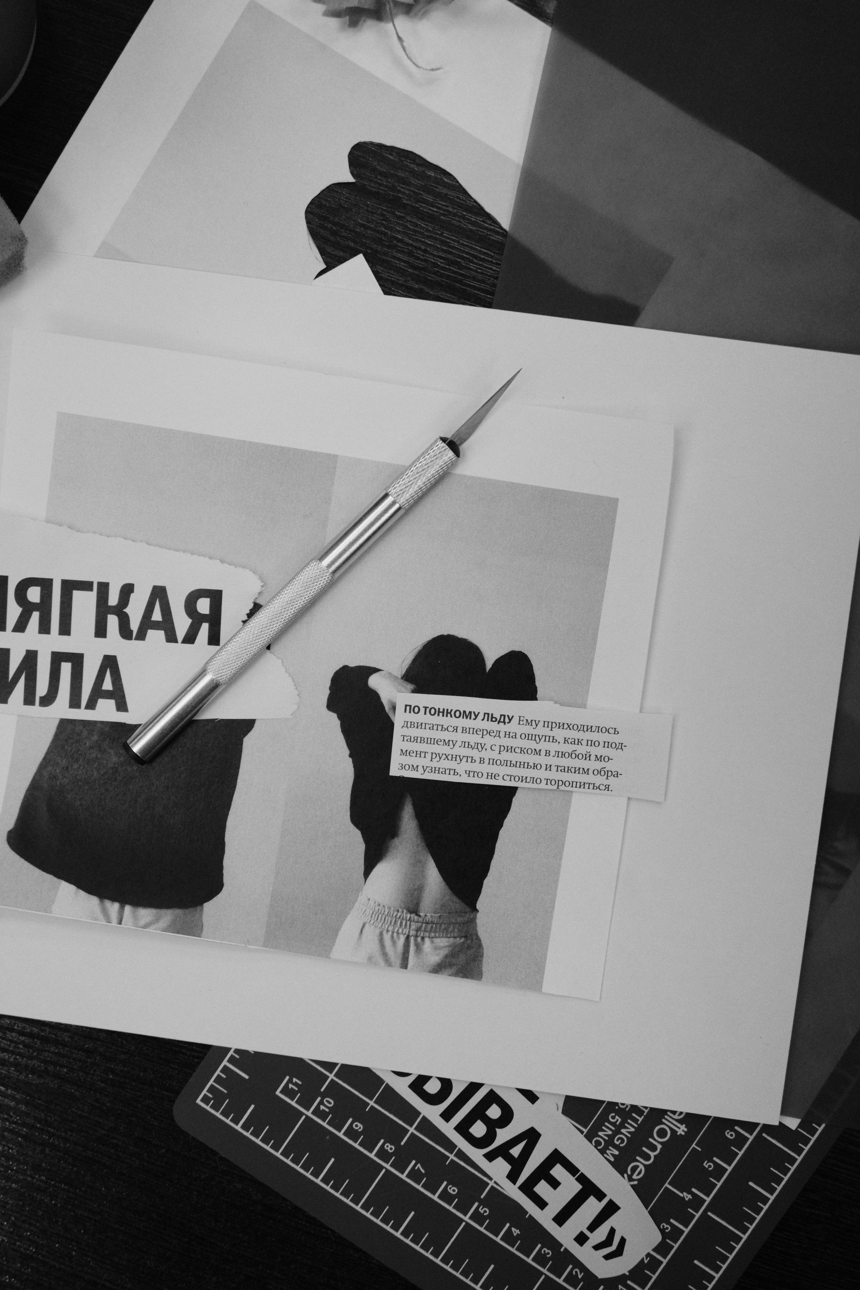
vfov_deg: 41.9
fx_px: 1684
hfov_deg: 28.6
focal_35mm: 47
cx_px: 430
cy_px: 645
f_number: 5.6
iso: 5000
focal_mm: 31
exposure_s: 1/550
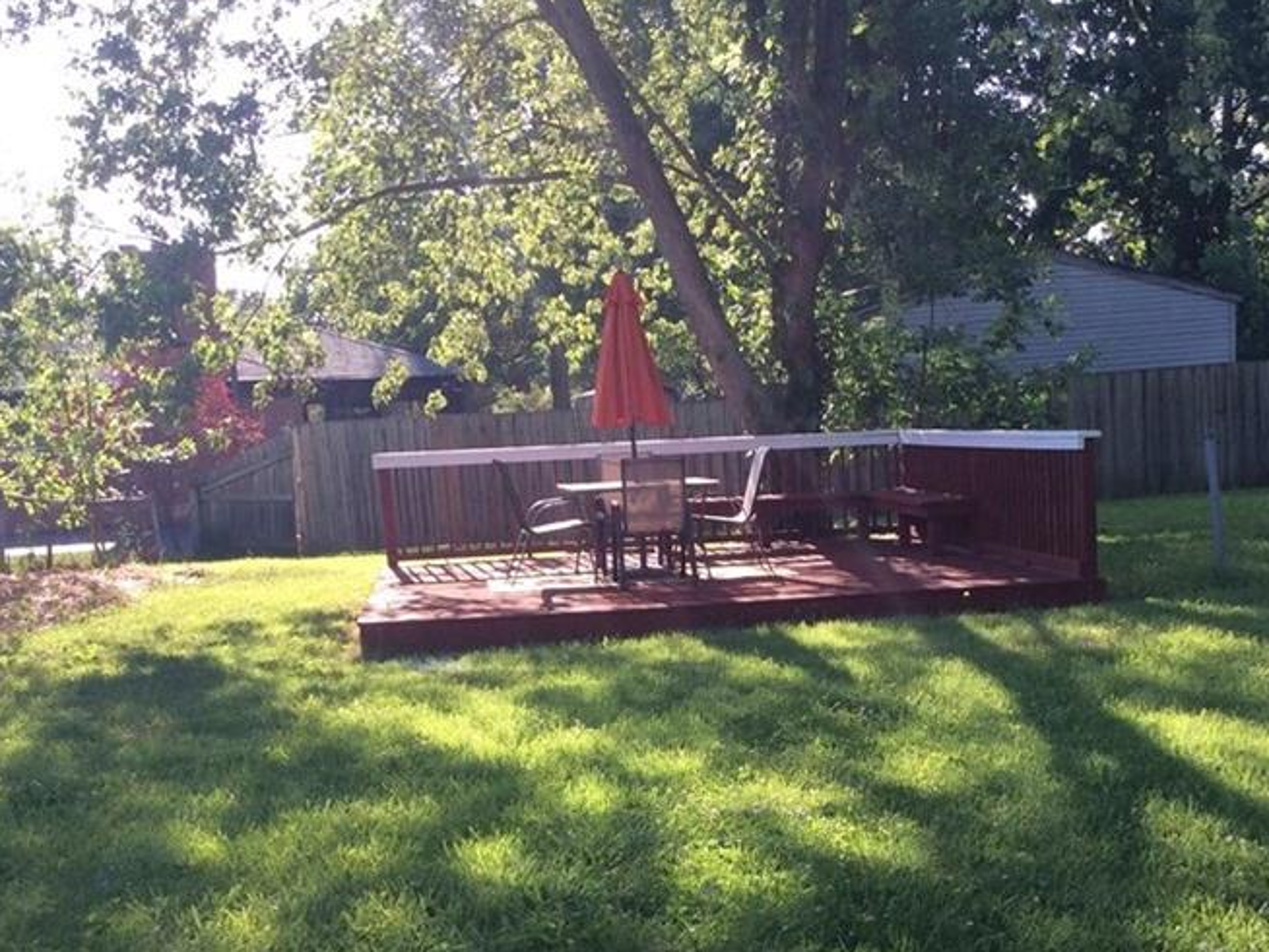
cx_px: 772
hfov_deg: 38.0
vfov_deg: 28.7
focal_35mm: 50
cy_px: 704
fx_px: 1834
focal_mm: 3.3
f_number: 2.4
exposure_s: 1/329
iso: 32
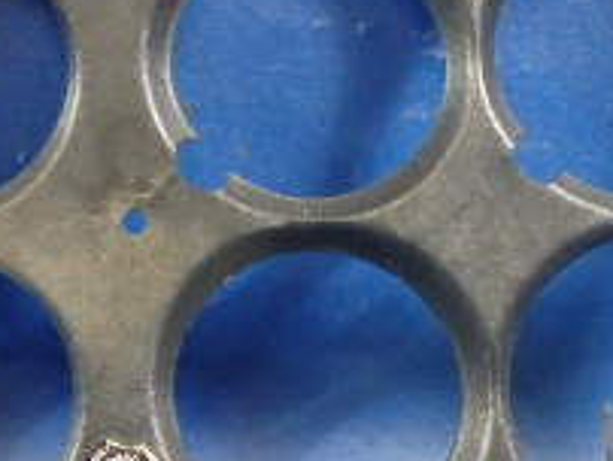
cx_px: -39
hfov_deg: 19.8
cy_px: 176
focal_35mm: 95
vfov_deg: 15.6
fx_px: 1684
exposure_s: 1/15
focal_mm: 5.4
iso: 800
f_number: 4.1
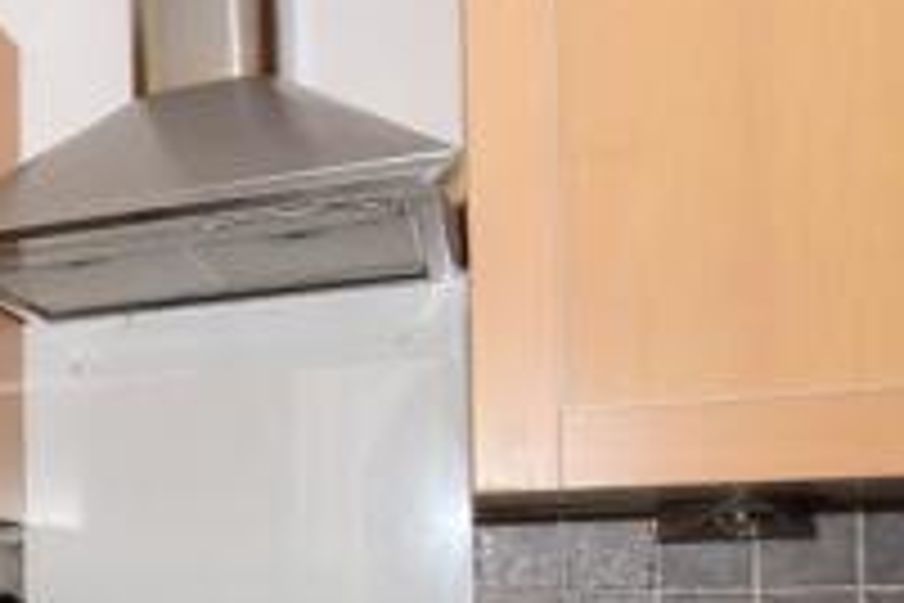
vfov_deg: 26.2
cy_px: 596
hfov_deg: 32.7
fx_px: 1230
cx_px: -198
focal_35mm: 49
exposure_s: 1/200
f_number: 9
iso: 640
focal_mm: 10
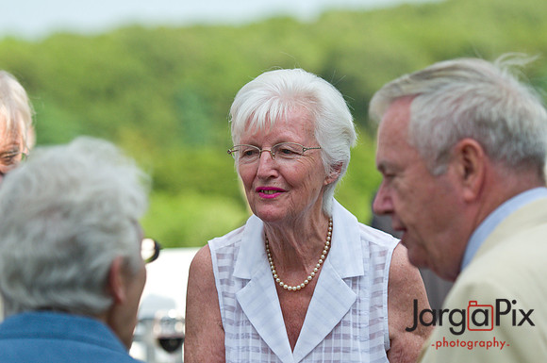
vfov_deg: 7.9
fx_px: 2640
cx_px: 274
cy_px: 182
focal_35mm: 174
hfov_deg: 11.8
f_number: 3.2
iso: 400
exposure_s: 1/2500
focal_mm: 116
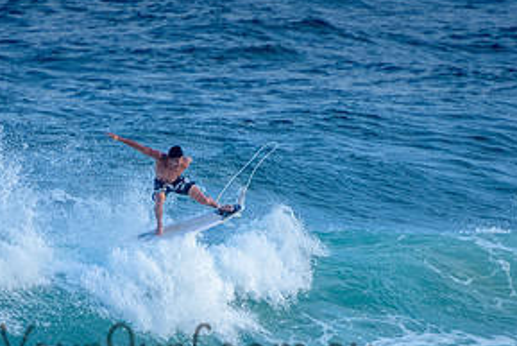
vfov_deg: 1.4
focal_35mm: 984
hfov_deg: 2.1
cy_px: 260
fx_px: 14138
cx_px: 187
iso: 500
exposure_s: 1/1250
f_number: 5.6
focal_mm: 400
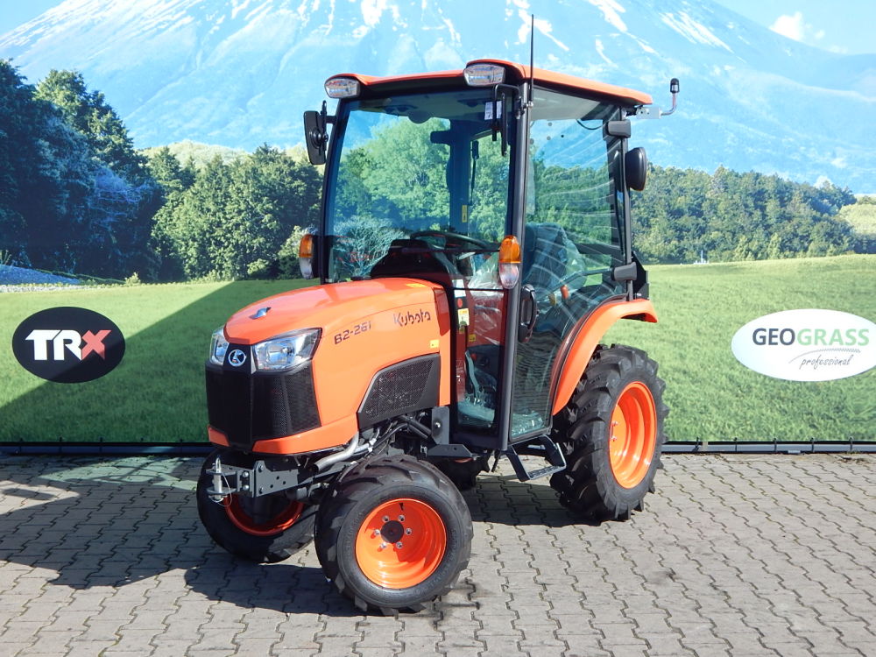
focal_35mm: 43
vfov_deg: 33.6
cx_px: 438
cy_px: 328
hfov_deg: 43.9
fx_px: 1088
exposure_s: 1/800
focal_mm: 7.7
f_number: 3.6
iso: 125
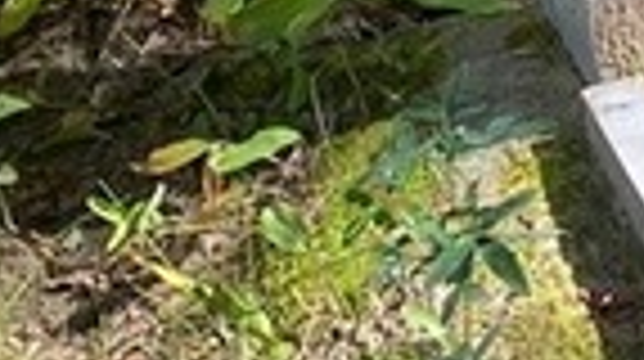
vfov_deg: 5.9
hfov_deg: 10.0
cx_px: 1207
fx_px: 3462
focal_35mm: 203
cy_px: -108
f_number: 1.8
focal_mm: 4.25
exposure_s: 1/493
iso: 32
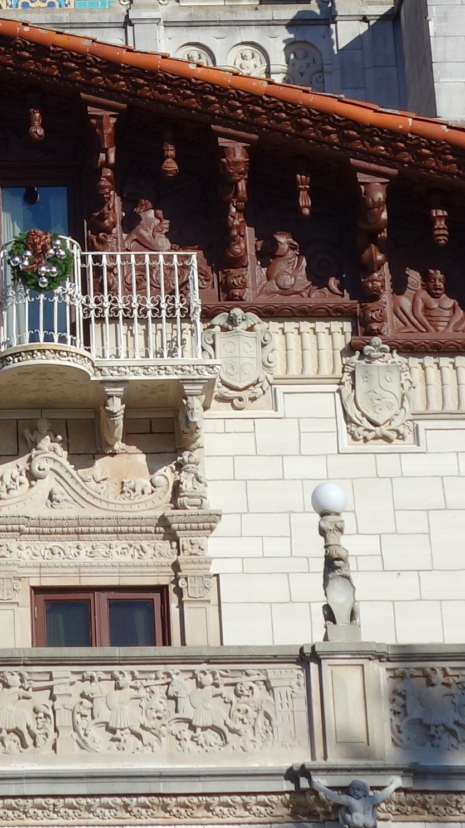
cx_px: -154
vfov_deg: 12.7
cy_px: -103
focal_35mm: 166
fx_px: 3640
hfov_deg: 7.2
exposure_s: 1/800
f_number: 6.3
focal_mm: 16.01
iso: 125
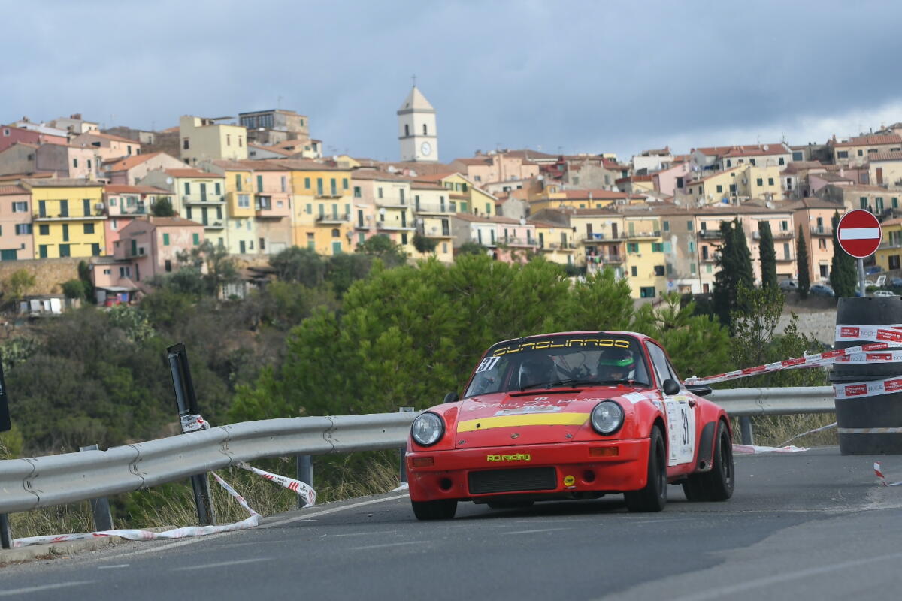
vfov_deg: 7.9
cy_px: 300
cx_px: 451
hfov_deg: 11.8
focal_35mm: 174
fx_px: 4359
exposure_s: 1/1600
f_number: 4.5
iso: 400
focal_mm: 116
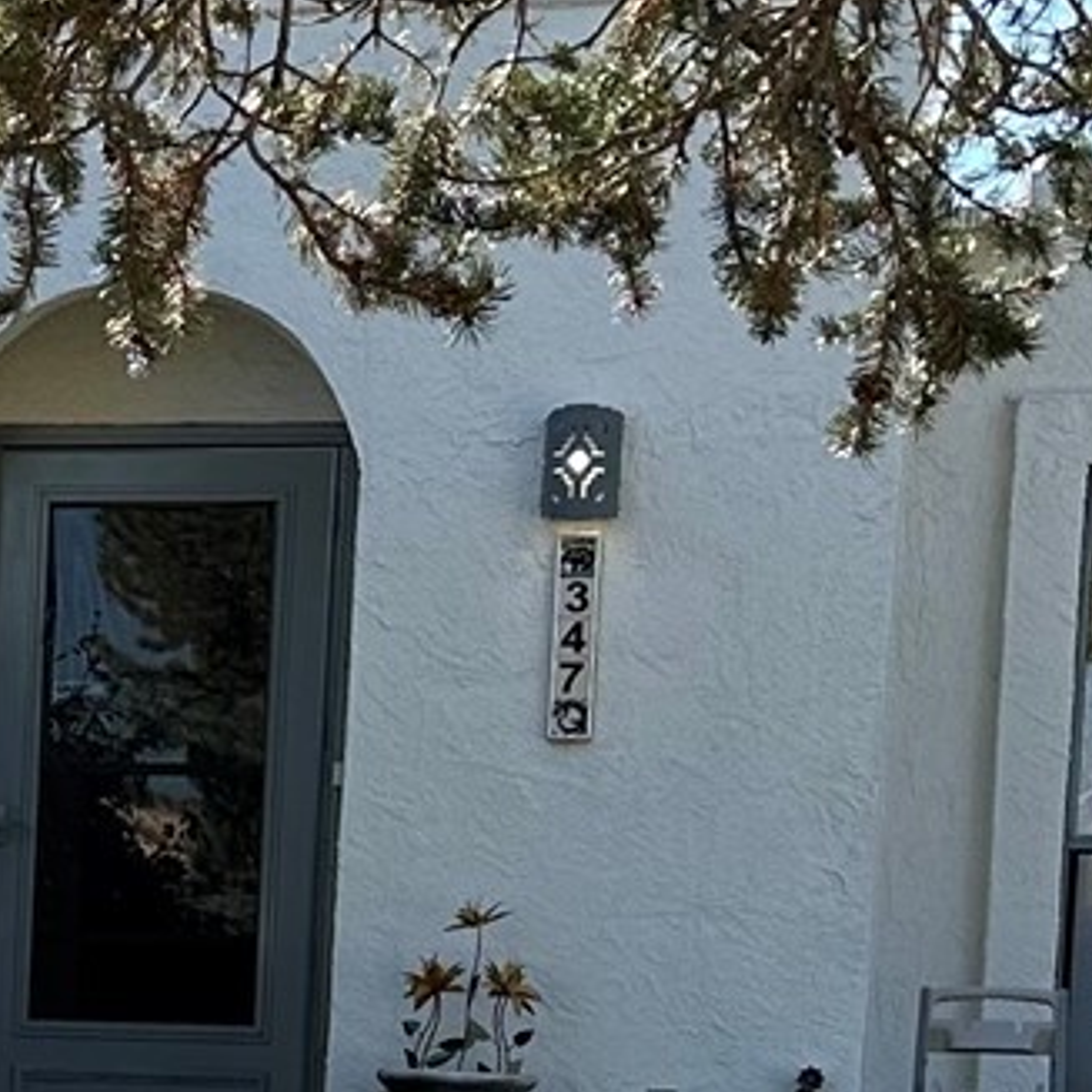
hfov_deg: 12.5
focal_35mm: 133
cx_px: -514
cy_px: 1366
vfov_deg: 12.8
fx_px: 4747
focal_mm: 6.86
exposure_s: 1/1433
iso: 80
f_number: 1.78
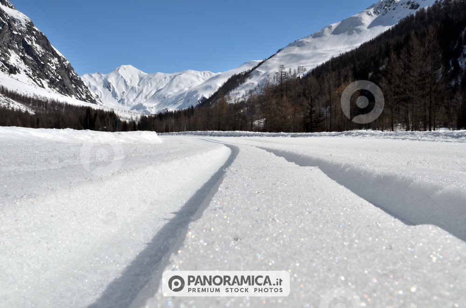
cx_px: 233
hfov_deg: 49.6
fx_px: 504
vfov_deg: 34.1
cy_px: 154
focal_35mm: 39
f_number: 22
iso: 100
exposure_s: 1/30
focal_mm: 26
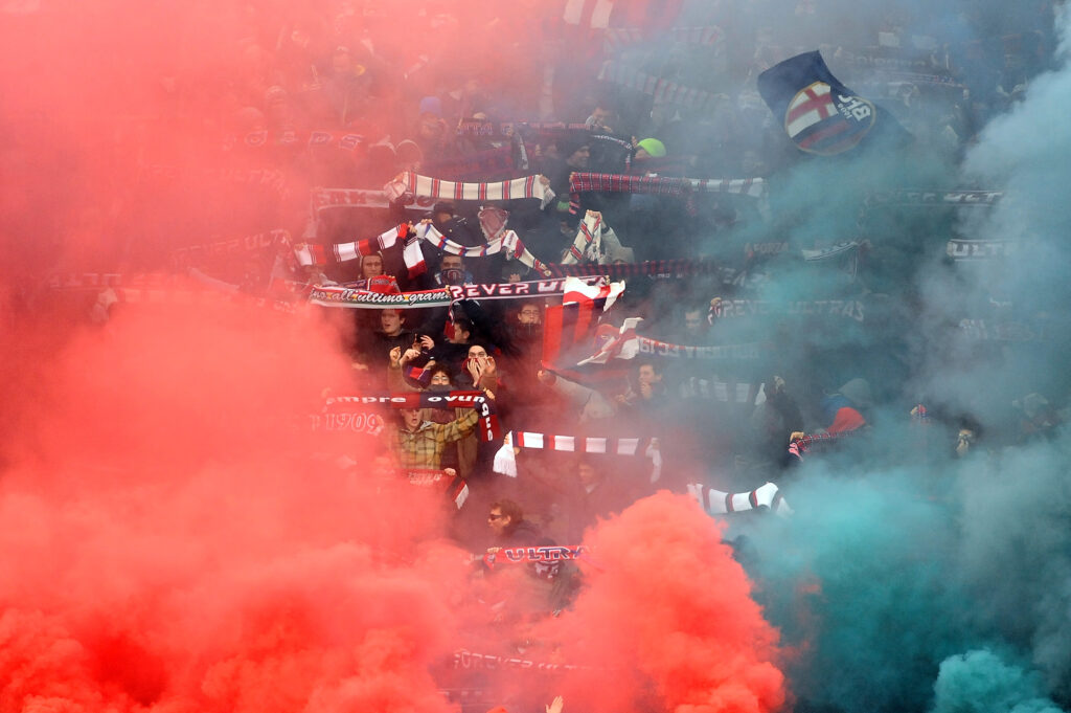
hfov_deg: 4.1
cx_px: 536
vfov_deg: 2.7
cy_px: 356
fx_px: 14863
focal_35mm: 500
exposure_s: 1/1000
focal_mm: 500
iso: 2500
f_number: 4.5
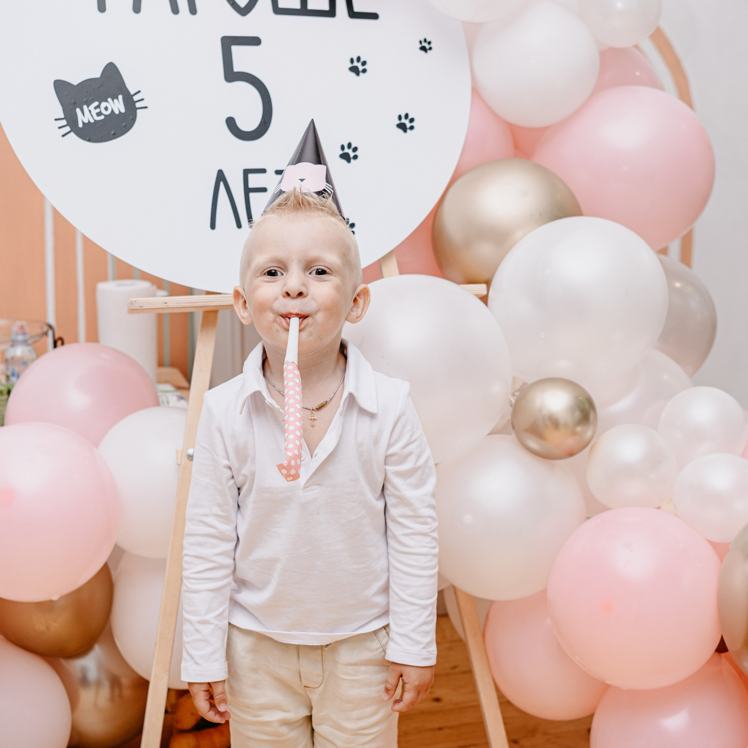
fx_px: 1369
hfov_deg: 30.6
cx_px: 394
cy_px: 322
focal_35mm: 56
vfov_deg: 30.5
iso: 125
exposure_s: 1/160
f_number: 3.2
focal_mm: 34
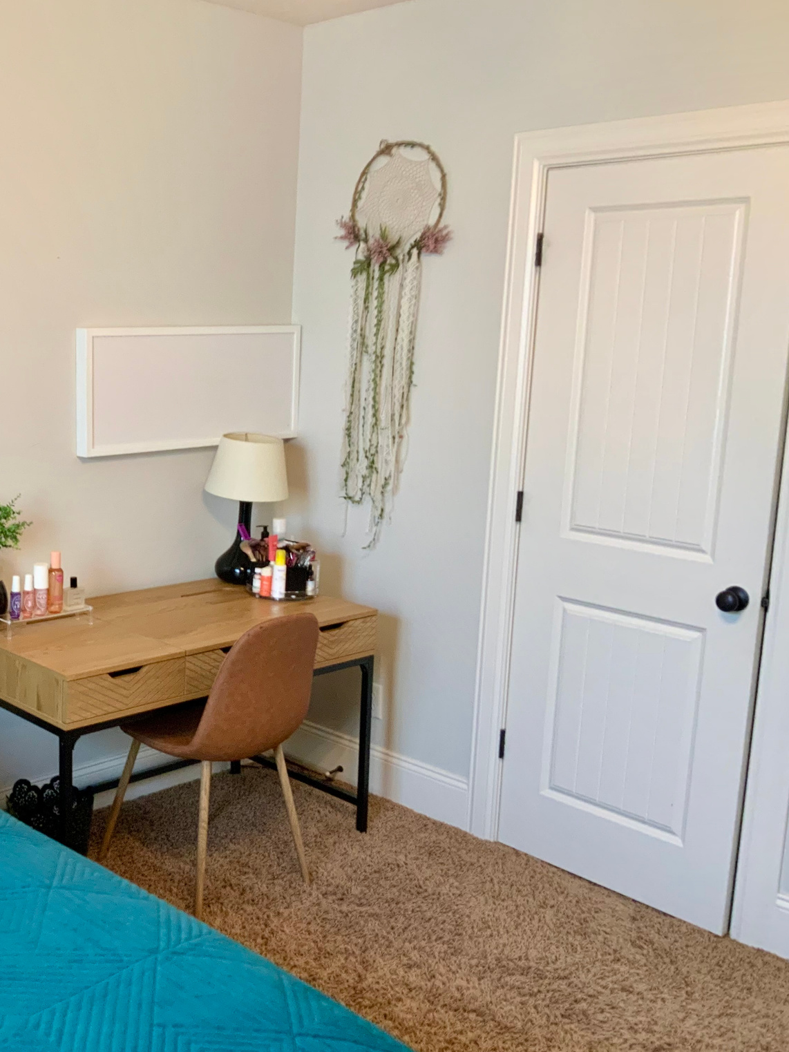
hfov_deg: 35.1
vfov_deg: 47.9
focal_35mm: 39
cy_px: 530
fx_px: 1185
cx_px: 111
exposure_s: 1/60
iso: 125
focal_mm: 3
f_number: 1.8
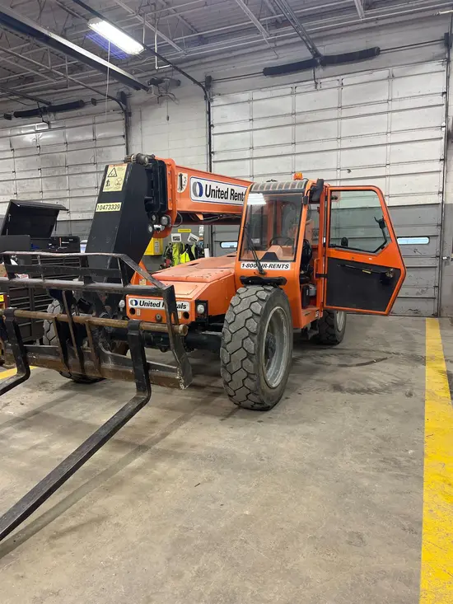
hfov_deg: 53.1
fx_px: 454
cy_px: 302
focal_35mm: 26
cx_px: 226
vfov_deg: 67.3
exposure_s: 1/60
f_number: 1.6
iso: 125
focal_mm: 5.1
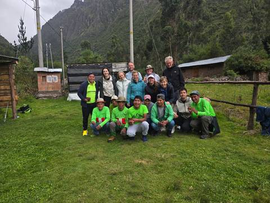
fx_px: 179
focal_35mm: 23
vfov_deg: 58.9
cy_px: 102
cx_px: 135
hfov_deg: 73.9
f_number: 1.7
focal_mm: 6.3
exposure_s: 1/180
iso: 16
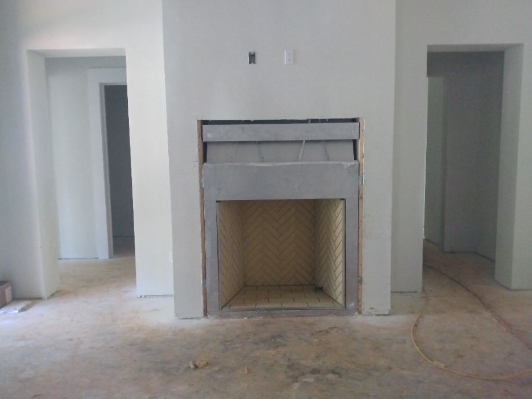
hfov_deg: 81.7
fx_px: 307
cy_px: 200
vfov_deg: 66.0
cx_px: 266
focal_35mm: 20
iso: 778
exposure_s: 1/20
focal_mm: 3.54
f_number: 2
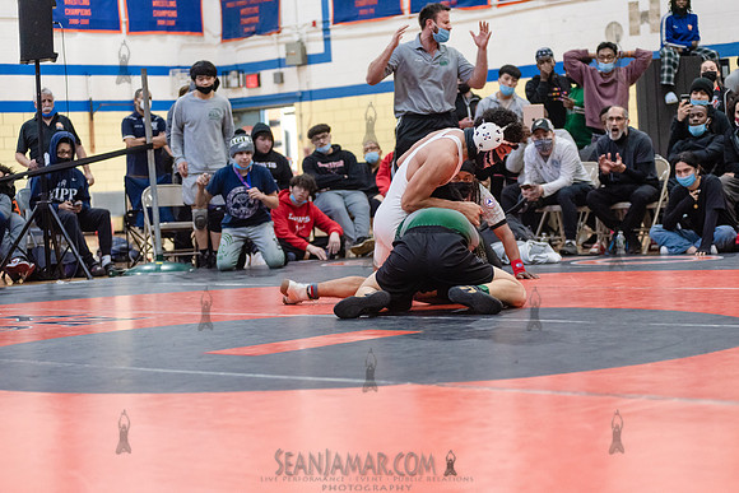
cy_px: 246
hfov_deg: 25.4
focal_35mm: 80
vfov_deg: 17.1
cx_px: 370
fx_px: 1643
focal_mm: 80
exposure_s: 1/400
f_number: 3.5
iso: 4000
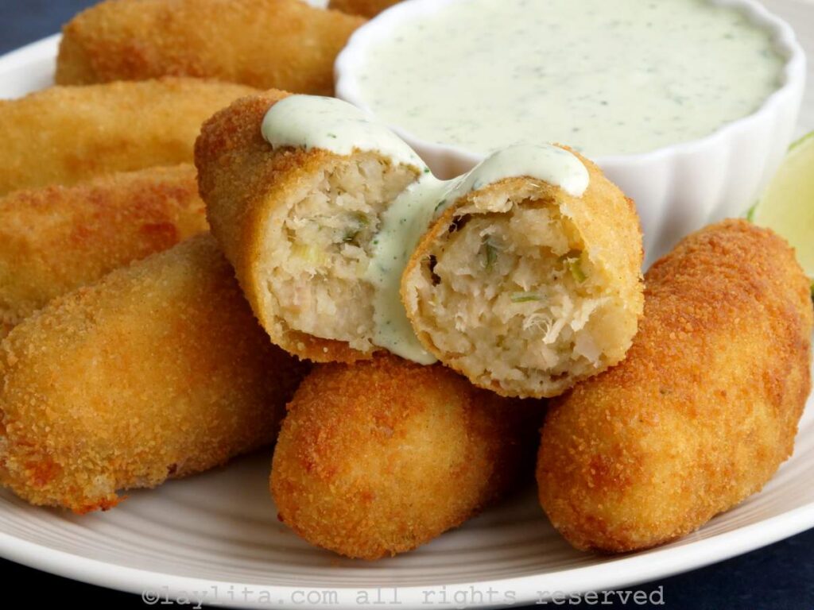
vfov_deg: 14.2
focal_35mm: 104
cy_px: 305
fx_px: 2446
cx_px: 407
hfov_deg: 18.9
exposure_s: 1/125
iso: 2000
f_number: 14
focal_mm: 52
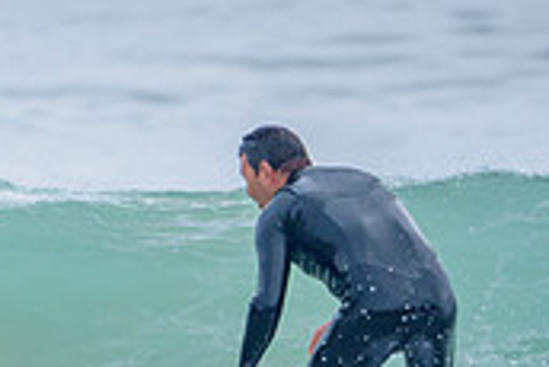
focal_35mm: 2065
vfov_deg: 0.7
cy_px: 424
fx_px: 31517
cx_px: 327
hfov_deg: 1.0
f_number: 5.6
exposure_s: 1/2000
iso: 800
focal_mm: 500
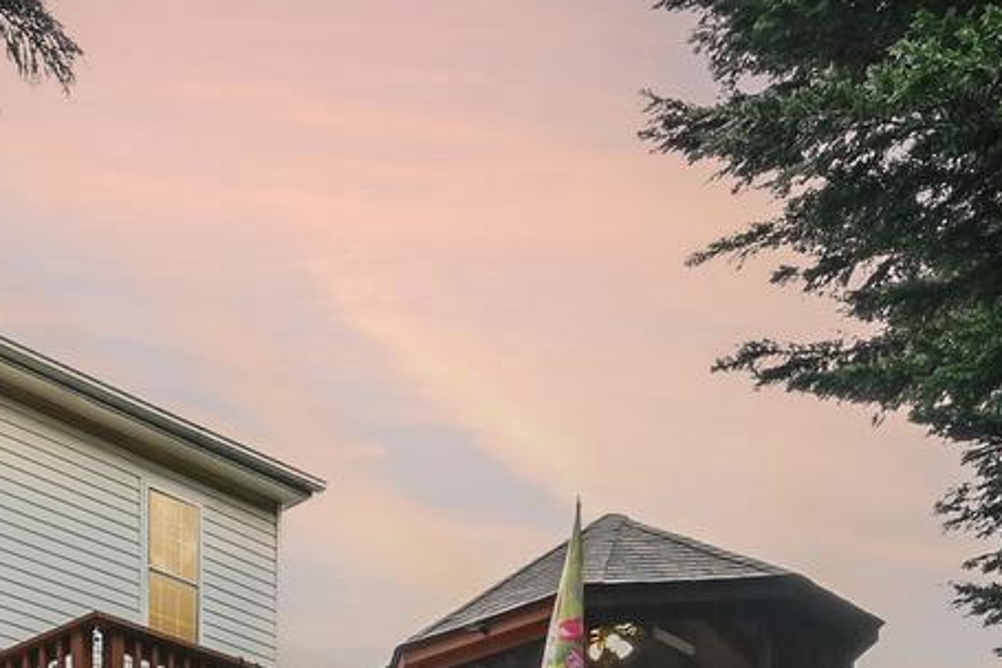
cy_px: 742
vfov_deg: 20.5
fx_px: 1753
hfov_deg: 28.6
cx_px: -132
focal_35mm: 63
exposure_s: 1/40
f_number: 8
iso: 100
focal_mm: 14
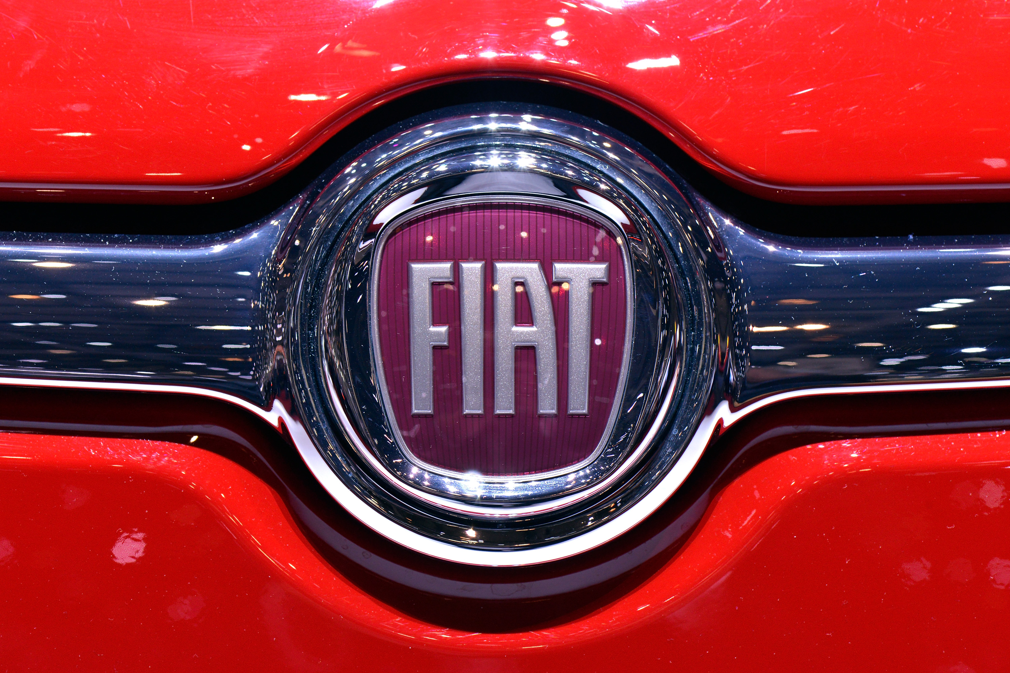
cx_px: 505
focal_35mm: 105
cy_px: 336
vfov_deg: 13.0
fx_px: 2946
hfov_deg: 19.5
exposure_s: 1/125
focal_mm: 105
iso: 1000
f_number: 8
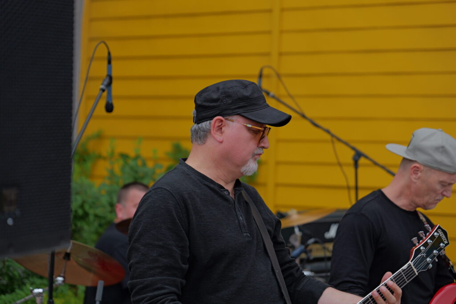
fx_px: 1330
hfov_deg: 19.5
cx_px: 228
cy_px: 152
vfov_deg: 13.0
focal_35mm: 105
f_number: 4
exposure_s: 1/500
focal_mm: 105
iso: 500
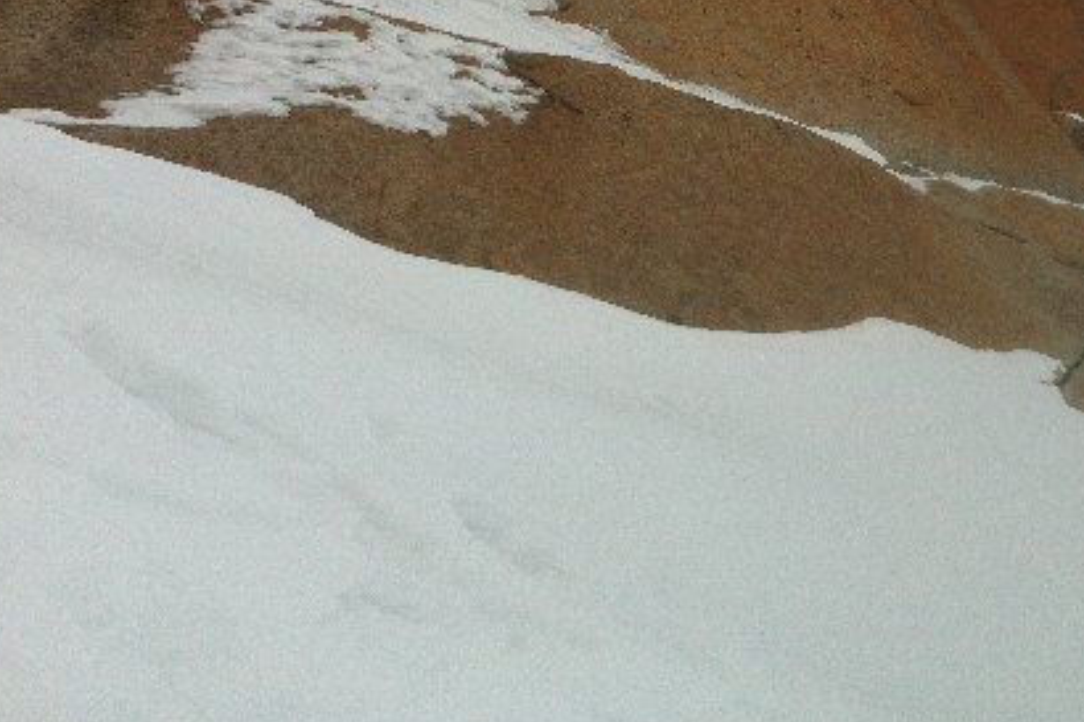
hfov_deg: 33.0
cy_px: 112
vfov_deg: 22.2
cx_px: 769
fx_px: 1806
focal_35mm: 60
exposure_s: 1/838
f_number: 2.8
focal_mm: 3.85
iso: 80
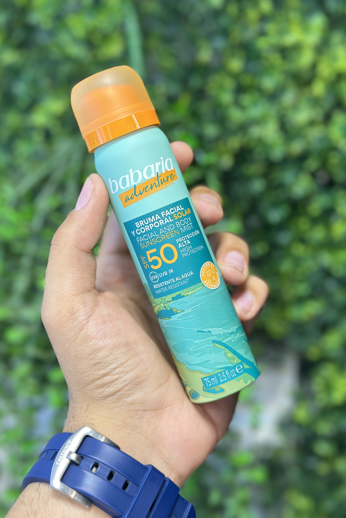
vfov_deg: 39.6
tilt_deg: -7.7
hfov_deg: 27.0
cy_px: 259
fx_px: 721
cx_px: 167
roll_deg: -0.5
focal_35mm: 50
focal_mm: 6.86
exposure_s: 1/50
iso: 100
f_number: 1.78
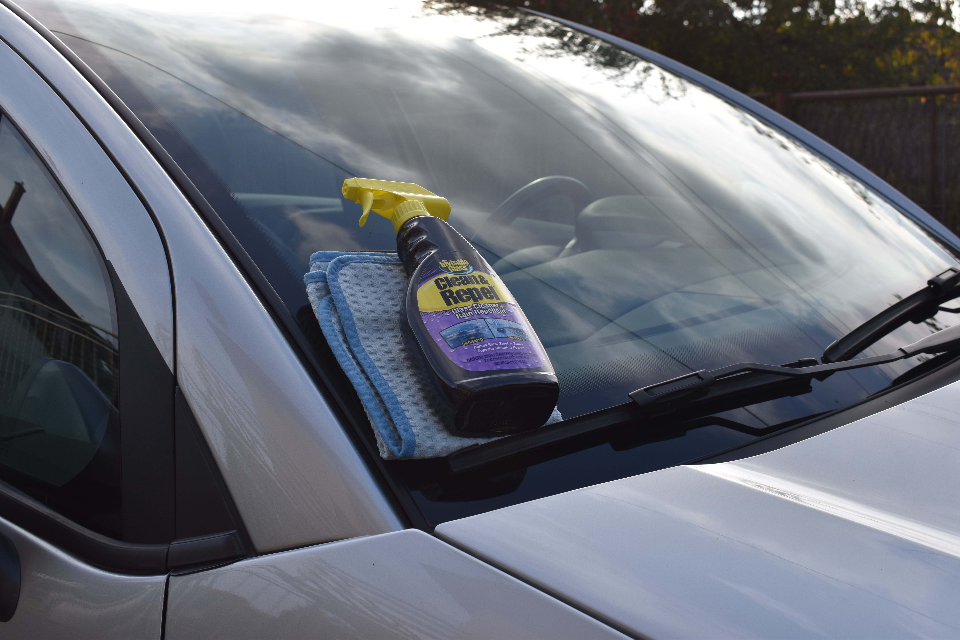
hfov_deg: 43.6
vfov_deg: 29.9
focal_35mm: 45
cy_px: 320
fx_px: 1200
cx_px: 480
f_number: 8
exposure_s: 1/250
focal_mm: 30
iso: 200
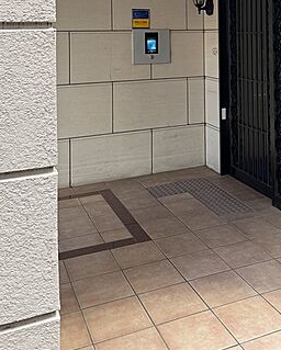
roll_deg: +0.6
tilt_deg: +0.1
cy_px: 36
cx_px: 202
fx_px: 457
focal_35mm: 44
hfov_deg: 33.7
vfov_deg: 39.1
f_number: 1.78
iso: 64
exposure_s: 1/241
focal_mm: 6.76
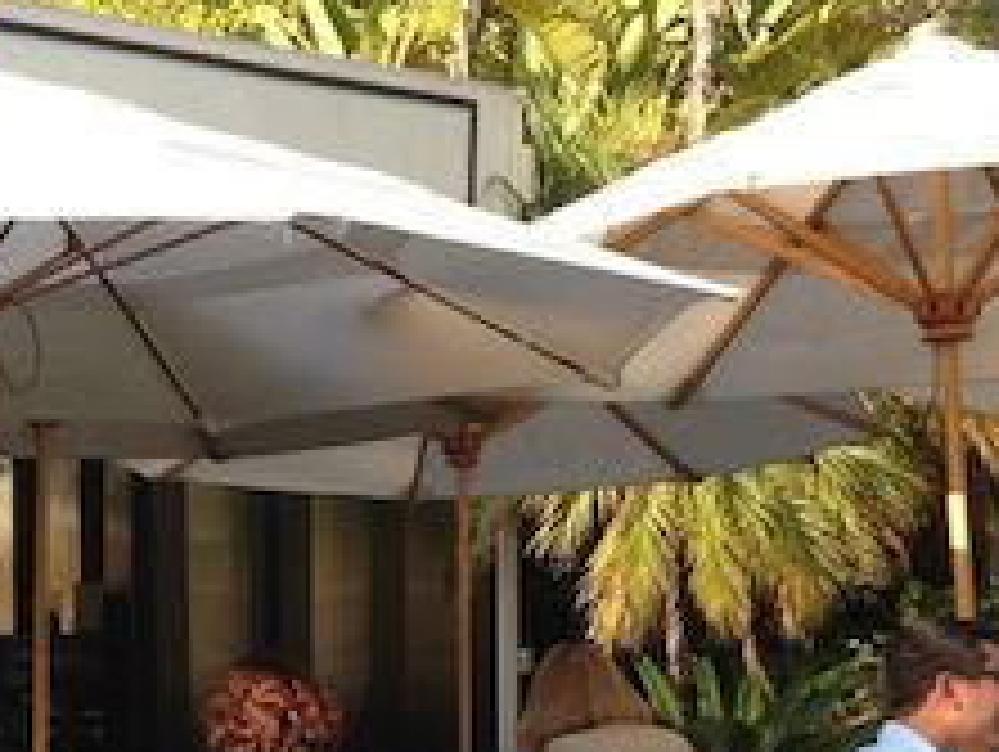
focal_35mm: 104
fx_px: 3005
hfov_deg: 18.3
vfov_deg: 14.1
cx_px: -68
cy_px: 741
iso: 50
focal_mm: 4.12
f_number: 2.4
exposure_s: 1/284
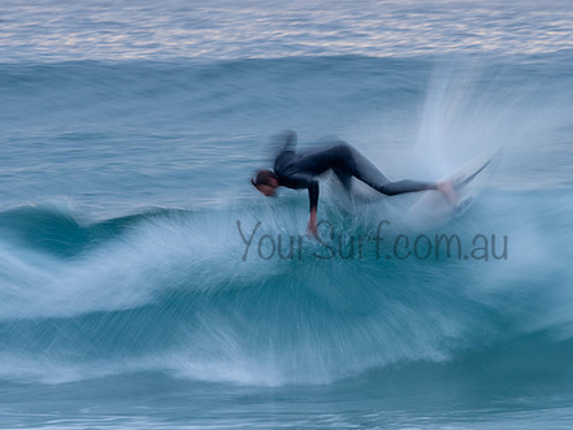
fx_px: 12849
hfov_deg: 2.6
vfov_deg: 1.9
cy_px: 233
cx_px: 371
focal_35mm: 776
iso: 64
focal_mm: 500
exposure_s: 1/6
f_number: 22
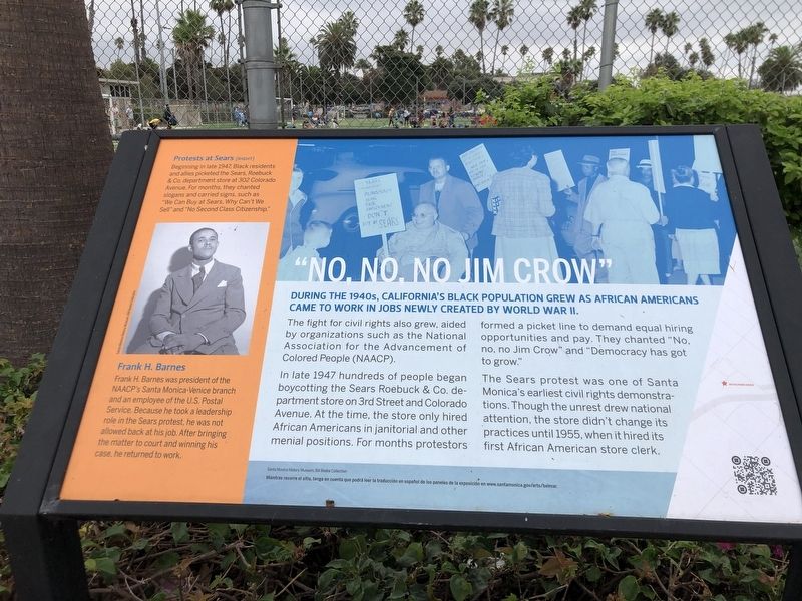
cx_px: 401
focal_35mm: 28
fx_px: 649
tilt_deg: -16.4
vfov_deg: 49.7
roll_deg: +1.0
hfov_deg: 63.4
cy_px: 300
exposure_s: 1/1869
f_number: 1.8
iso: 20
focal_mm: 4
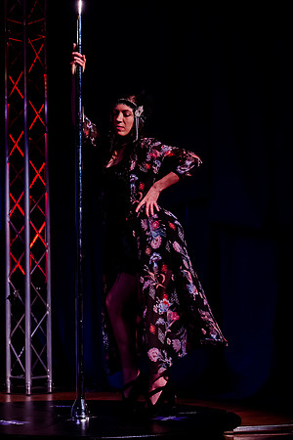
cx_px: 27
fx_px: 944
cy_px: 192
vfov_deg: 26.2
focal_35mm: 77
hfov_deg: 17.4
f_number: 2.8
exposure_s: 1/125
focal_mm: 38
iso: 4000
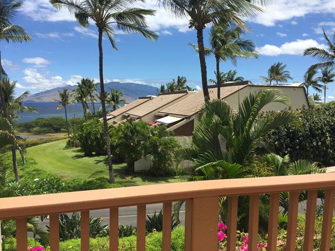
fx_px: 281
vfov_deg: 48.2
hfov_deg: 61.7
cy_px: 126
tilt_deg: -5.7
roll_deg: -2.7
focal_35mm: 29
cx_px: 168
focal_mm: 4.15
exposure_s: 1/1582
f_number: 2.2
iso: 32
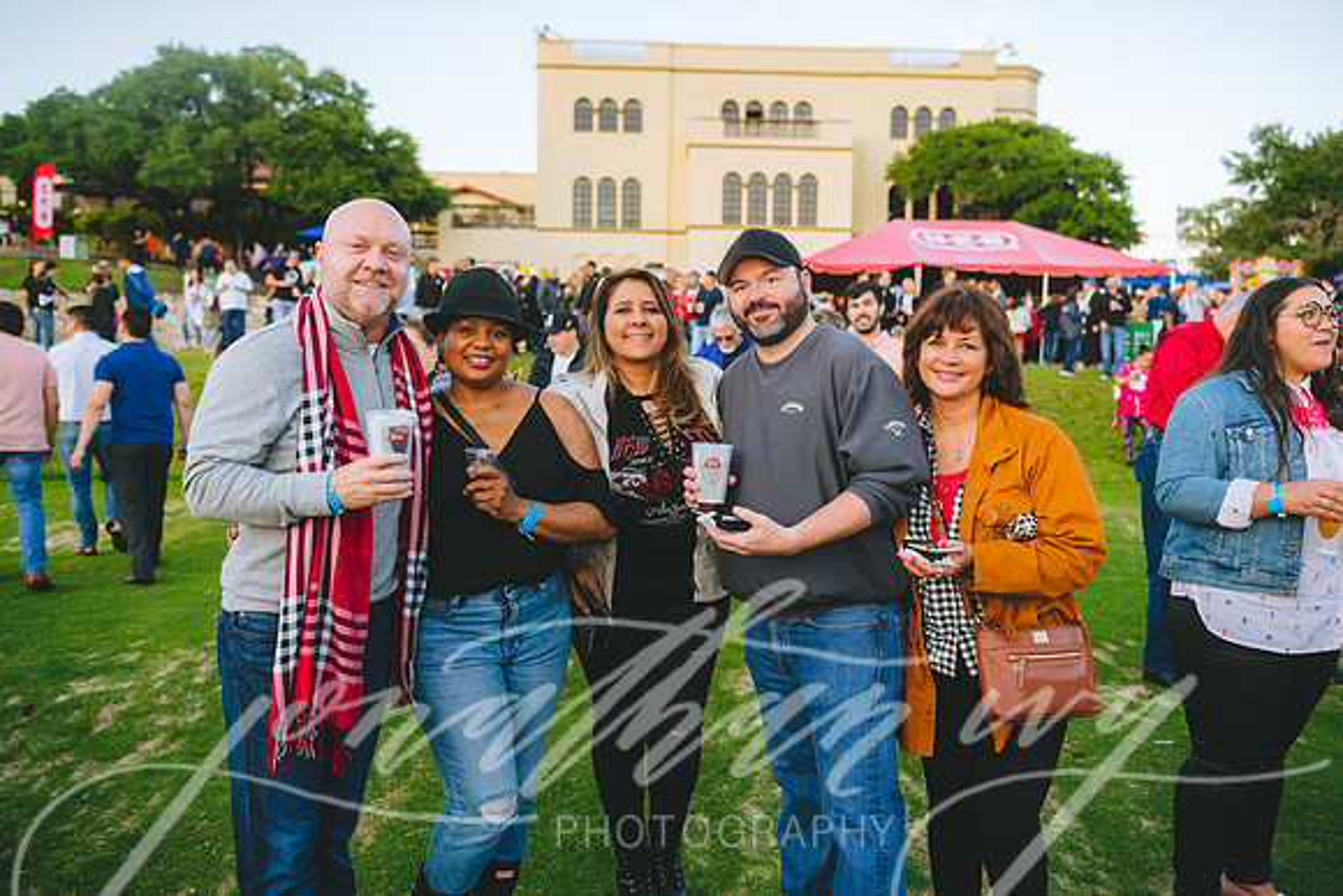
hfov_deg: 61.9
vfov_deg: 43.6
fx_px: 1119
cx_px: 672
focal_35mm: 30
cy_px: 448
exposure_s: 1/160
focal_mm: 30
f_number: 3.5
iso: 80
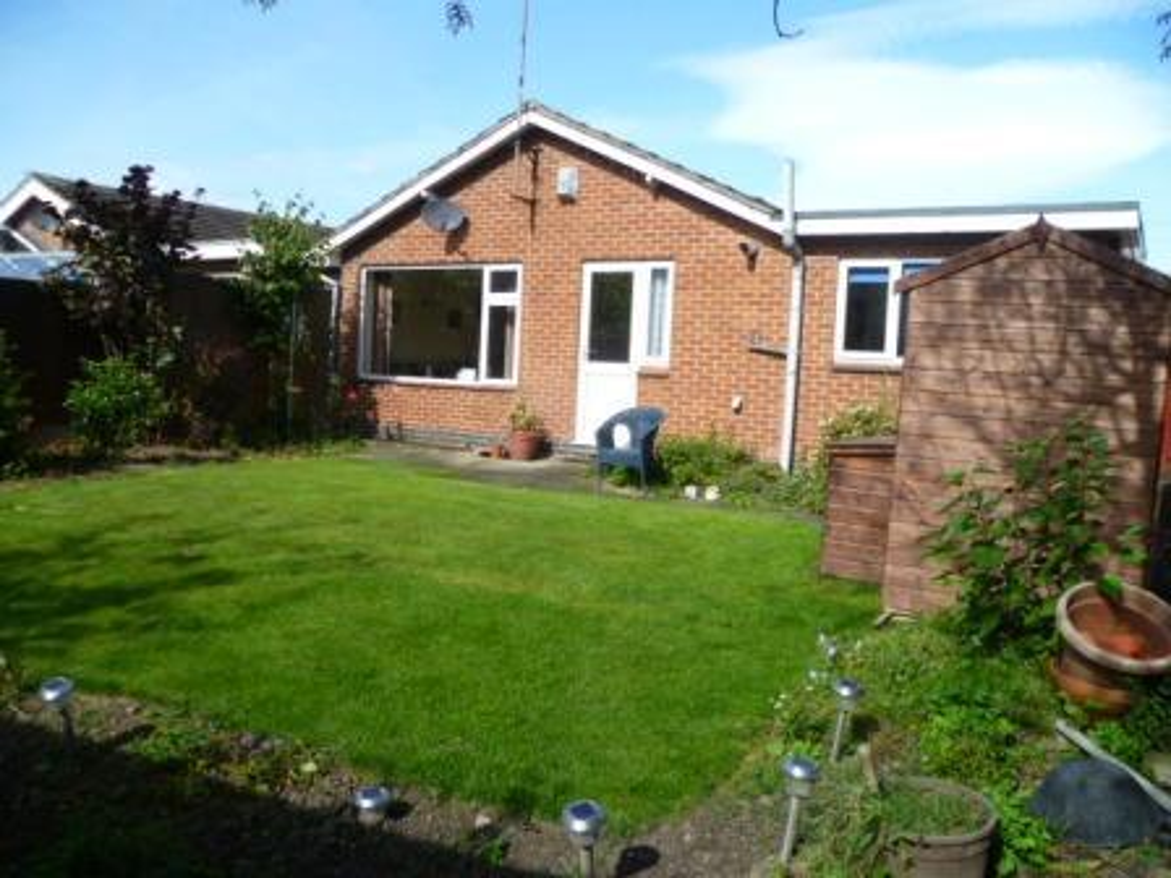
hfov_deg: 63.4
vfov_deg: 49.7
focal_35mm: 28
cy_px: 439
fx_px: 947
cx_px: 586
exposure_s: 1/800
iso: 80
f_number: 2.8
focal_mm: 5
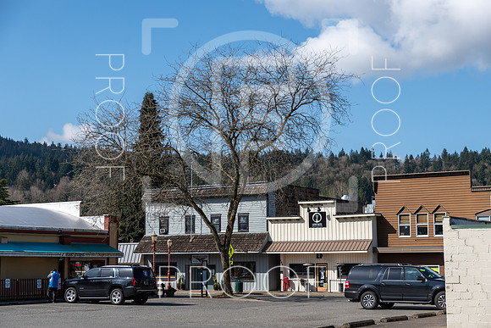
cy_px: 171
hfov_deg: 33.2
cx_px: 246
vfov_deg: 22.5
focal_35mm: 60
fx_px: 823
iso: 100
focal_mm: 58
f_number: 6.3
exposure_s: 1/800
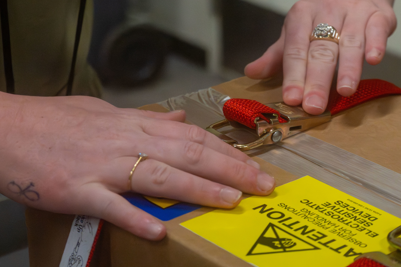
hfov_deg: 19.1
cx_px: 255
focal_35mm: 107
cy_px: 137
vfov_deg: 12.8
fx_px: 1192
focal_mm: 54
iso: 4000
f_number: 5.6
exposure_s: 1/250
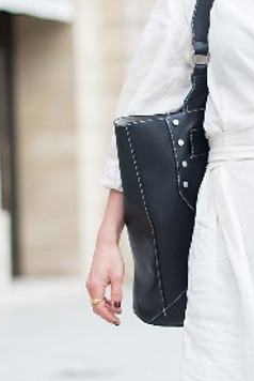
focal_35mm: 145
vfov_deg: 14.1
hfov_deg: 9.4
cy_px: 243
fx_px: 1531
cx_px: 291
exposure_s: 1/640
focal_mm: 50
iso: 100
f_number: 1.8
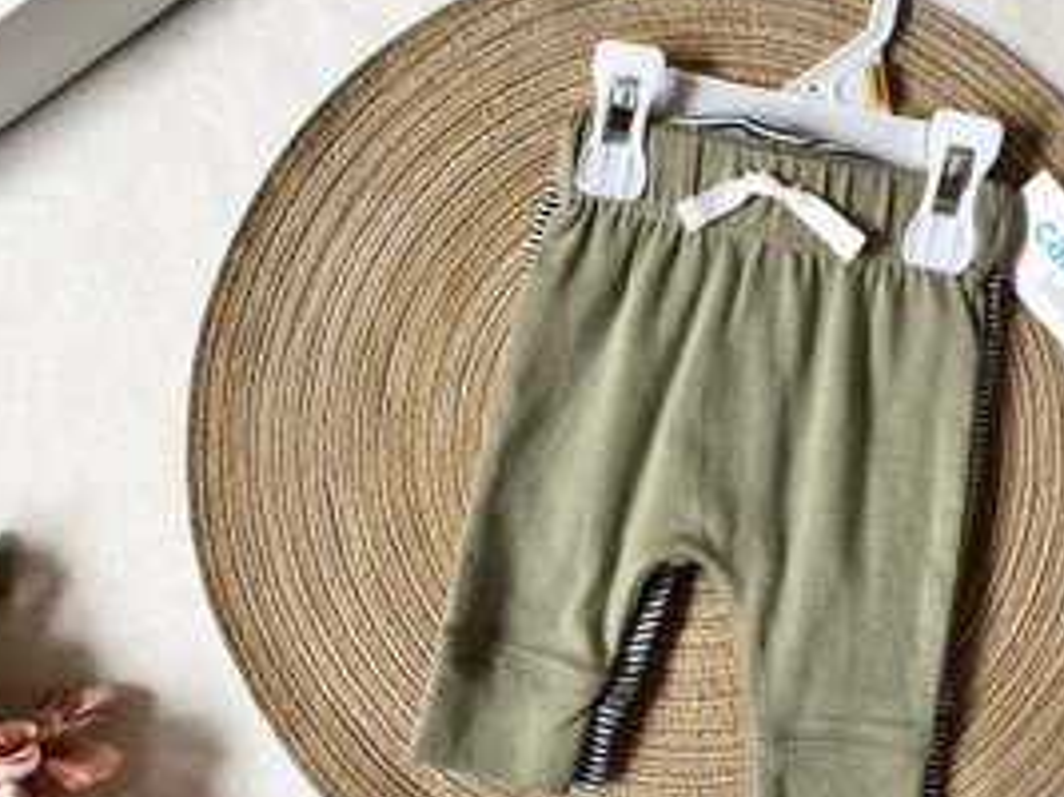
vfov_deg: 36.8
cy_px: 410
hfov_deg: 46.9
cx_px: 733
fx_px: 1198
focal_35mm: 39
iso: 100
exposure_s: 1/122
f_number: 1.6
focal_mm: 5.1
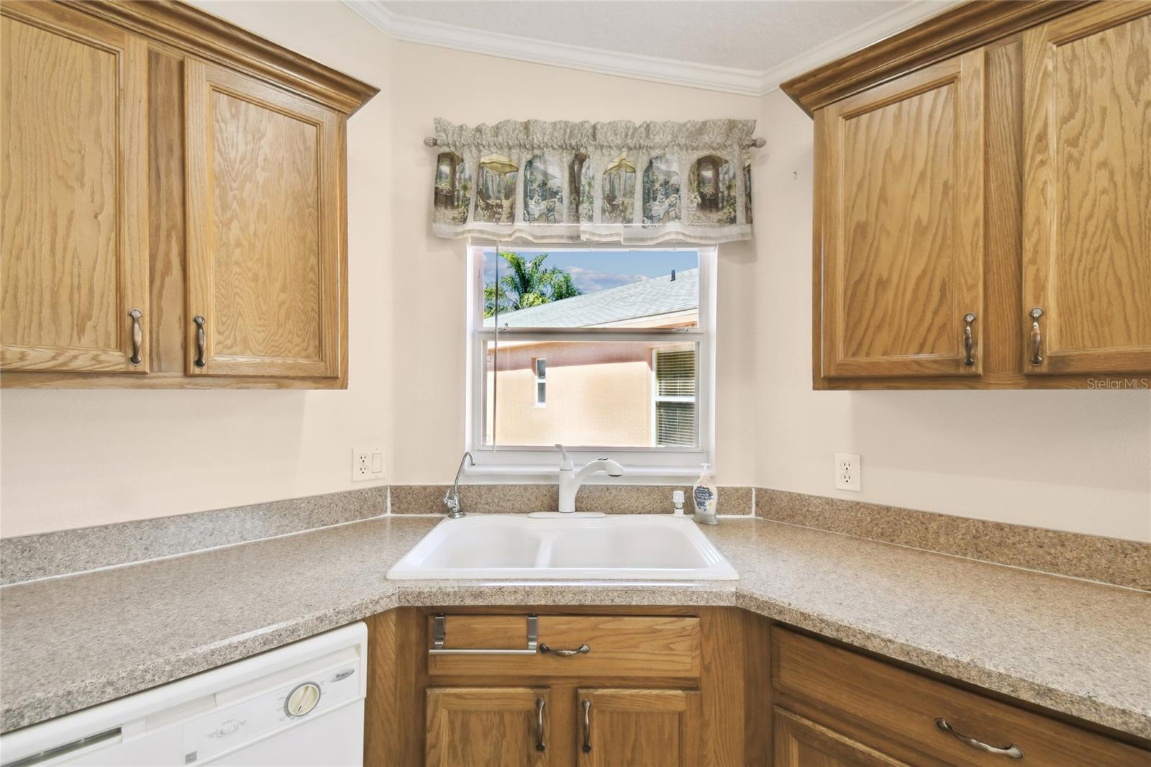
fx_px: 479
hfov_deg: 100.4
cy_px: 384
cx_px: 576
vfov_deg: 77.3
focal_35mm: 15
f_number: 7.1
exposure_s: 1/60
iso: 100
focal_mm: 10
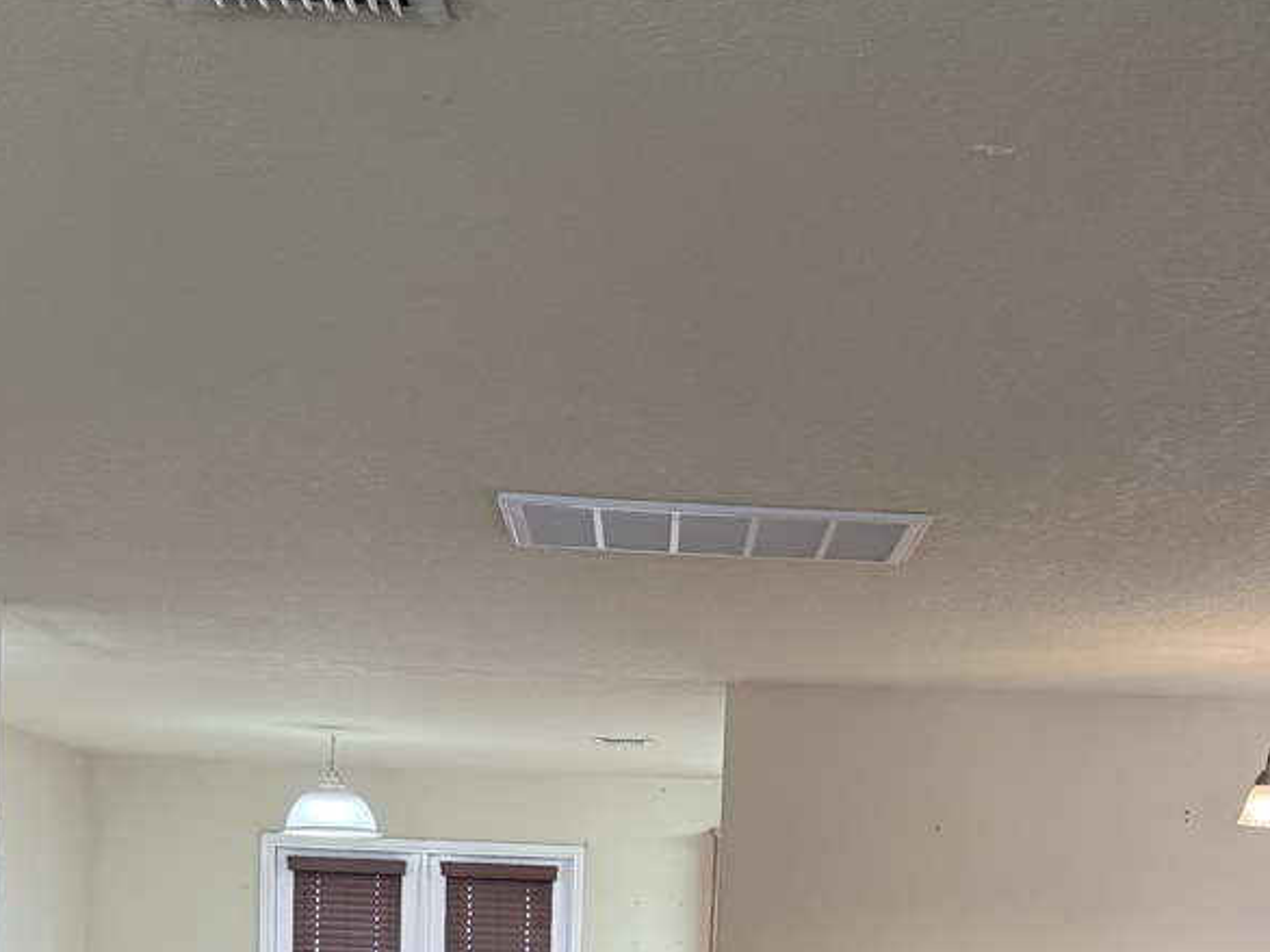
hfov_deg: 32.7
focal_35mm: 59
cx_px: 717
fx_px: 2164
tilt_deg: -3.4
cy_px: 1089
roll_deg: -2.1
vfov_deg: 23.1
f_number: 1.78
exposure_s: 1/120
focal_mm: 6.76
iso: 320
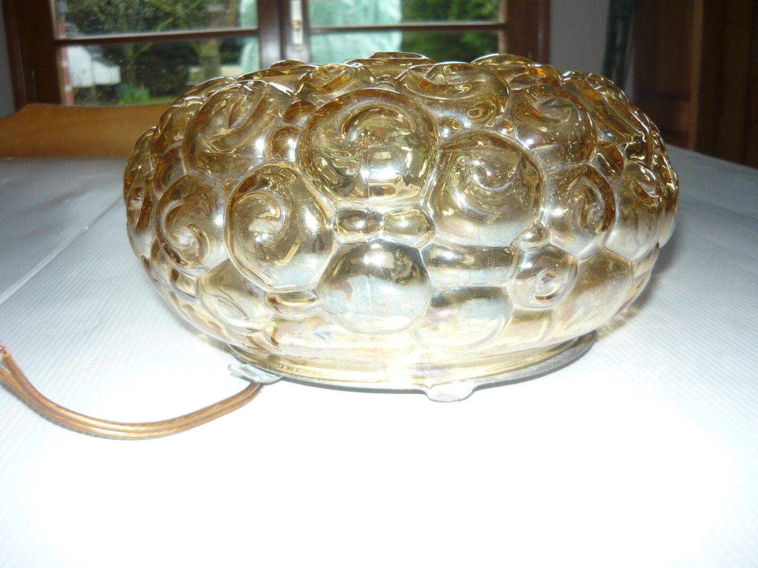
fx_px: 723
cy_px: 284
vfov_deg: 42.9
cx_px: 379
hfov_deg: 55.4
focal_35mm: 33
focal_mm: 5.5
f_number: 2.8
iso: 100
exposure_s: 1/30
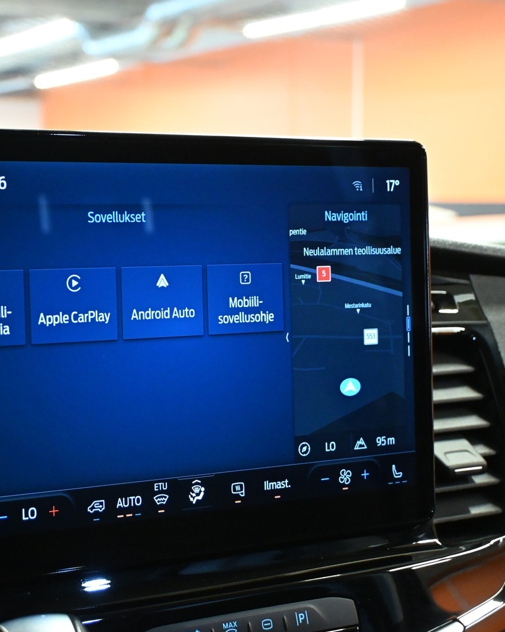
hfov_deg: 22.6
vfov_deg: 28.2
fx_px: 1259
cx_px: 159
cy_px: 317
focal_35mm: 67
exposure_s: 1/60
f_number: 5
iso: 5000
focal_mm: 31.5
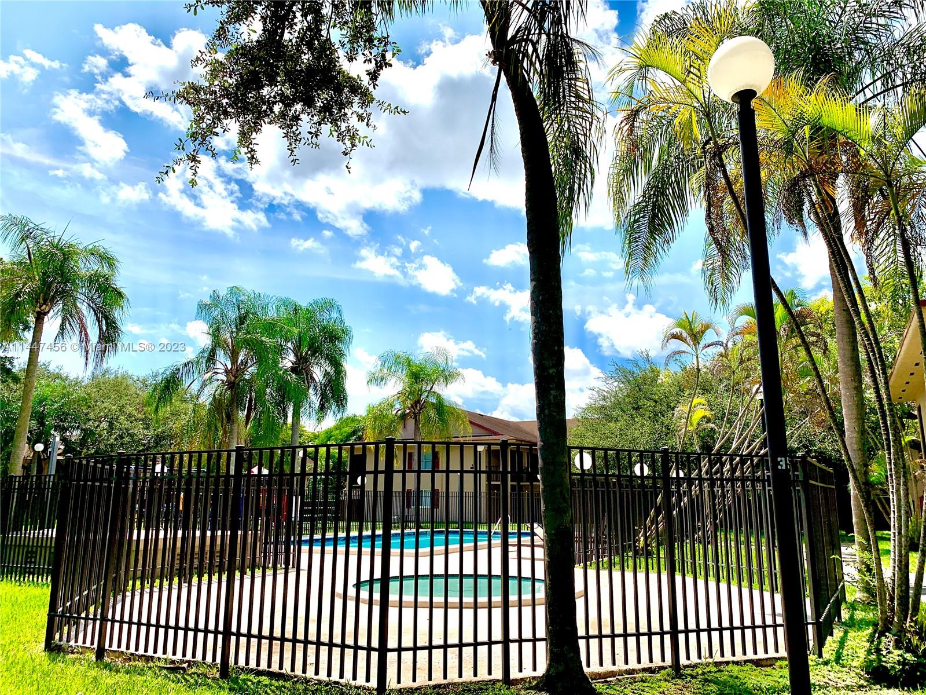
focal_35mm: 26
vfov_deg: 53.1
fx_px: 696
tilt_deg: +12.8
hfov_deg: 67.3
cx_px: 463
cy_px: 348
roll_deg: -1.1
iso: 25
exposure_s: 1/3788
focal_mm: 4.25
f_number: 1.8
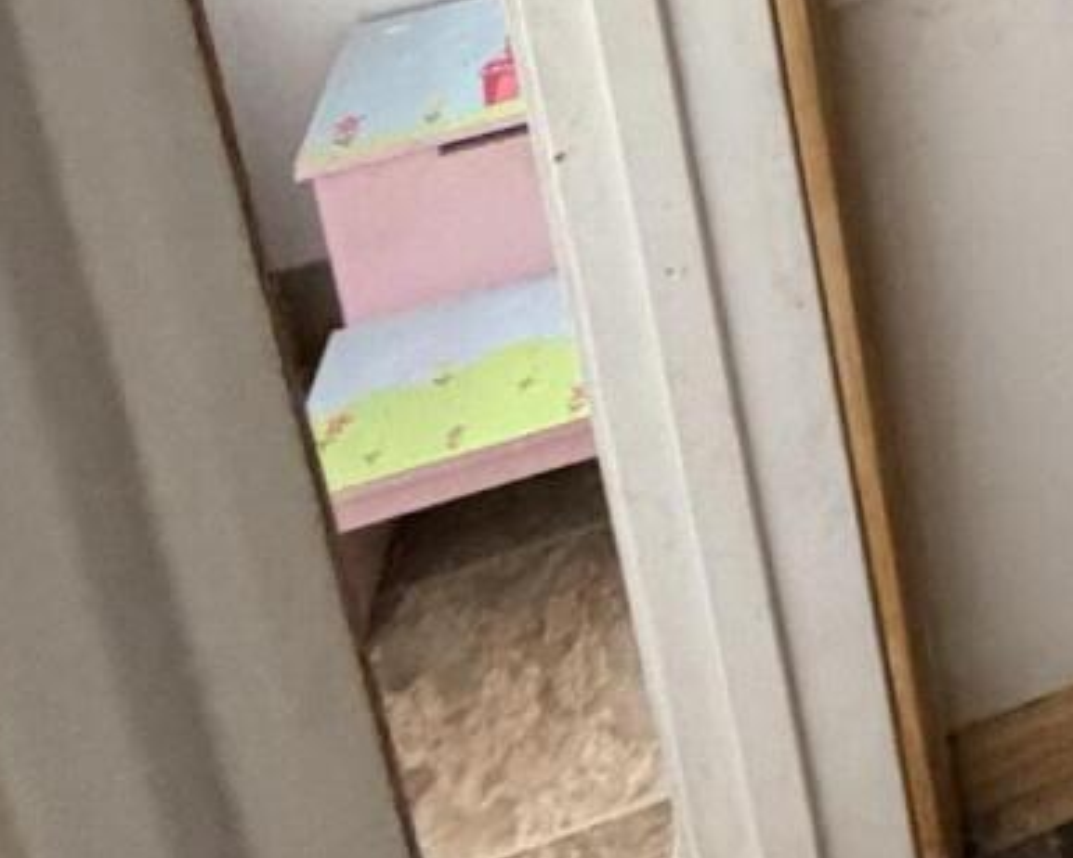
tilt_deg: -14.0
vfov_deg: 15.2
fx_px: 2255
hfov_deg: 19.1
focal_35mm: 71
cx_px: 2015
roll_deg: +0.1
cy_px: -1070
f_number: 2.2
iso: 250
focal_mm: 2.22
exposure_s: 1/60
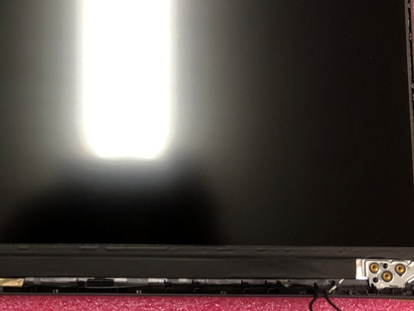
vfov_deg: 30.6
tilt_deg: -84.0
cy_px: 94
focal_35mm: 47
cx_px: 100
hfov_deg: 39.3
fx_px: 562
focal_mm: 3.99
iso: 50
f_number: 1.8
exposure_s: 1/17
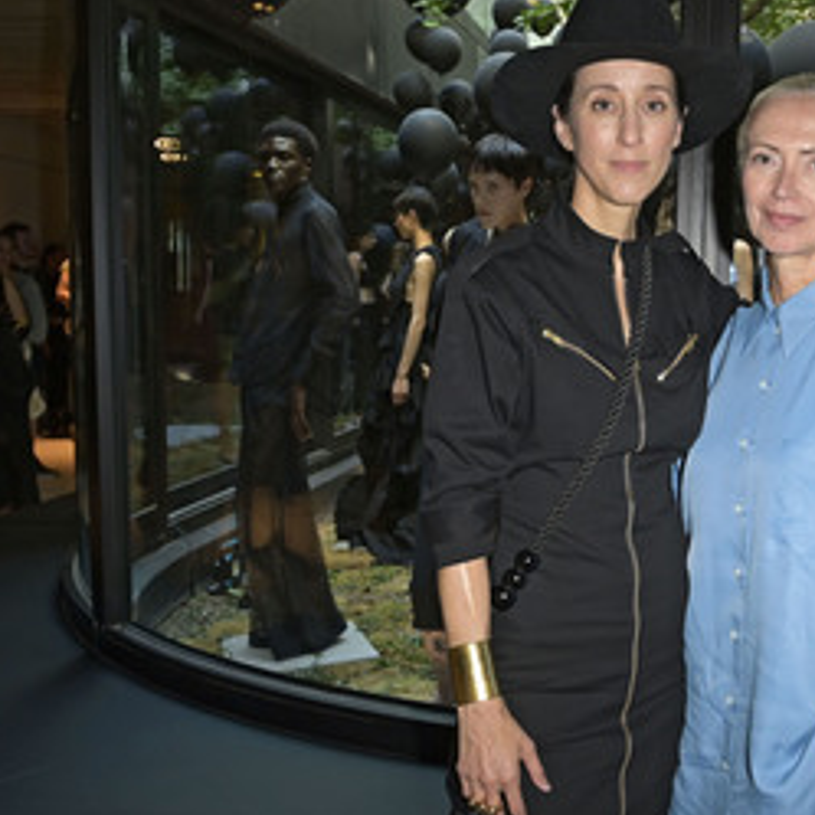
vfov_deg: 39.2
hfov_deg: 37.7
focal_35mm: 43
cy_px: 432
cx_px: 656
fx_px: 1145
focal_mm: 28
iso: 2000
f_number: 5
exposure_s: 1/125
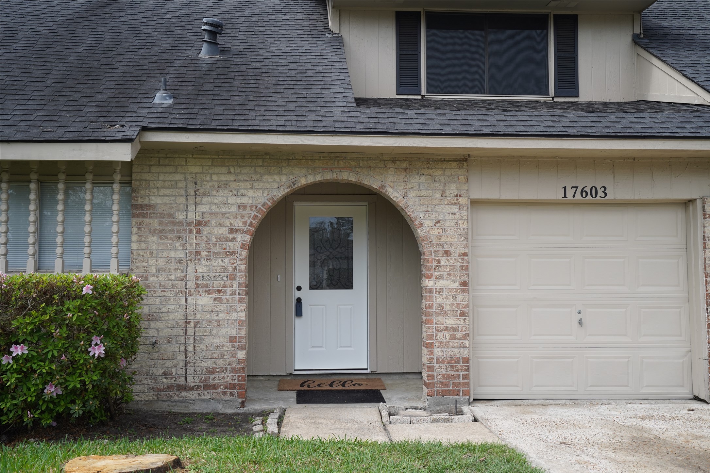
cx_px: 355
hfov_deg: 54.4
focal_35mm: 35
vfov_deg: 37.9
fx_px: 690
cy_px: 236
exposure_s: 1/1600
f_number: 5
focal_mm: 35
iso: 400
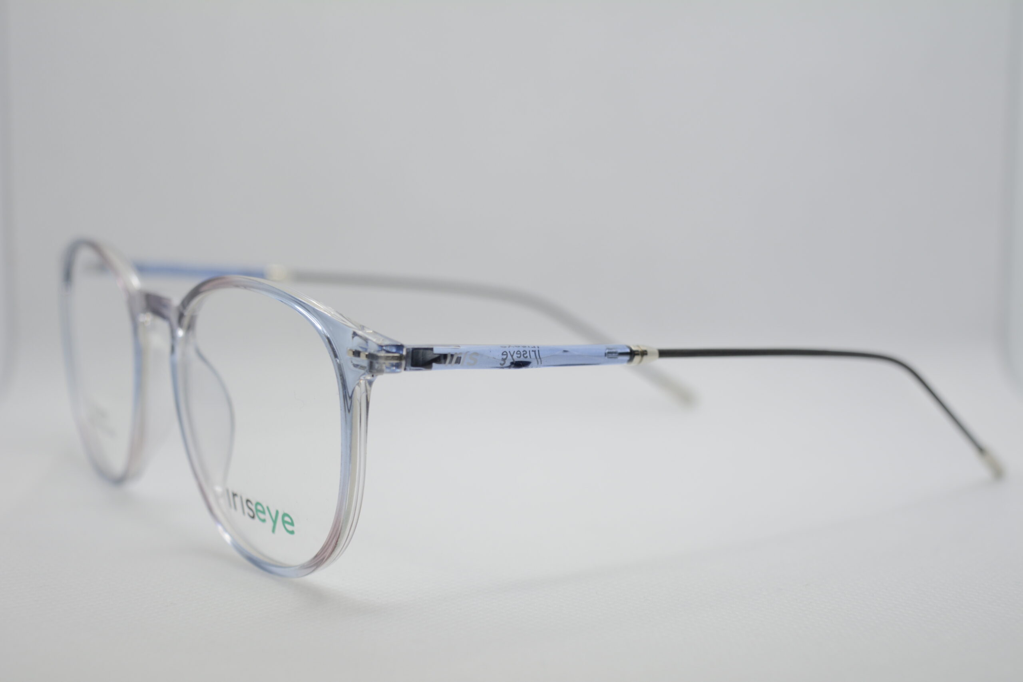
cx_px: 512
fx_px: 1918
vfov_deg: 20.2
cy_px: 341
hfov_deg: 29.9
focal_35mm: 68
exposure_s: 1/125
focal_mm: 45
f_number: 5.6
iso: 250
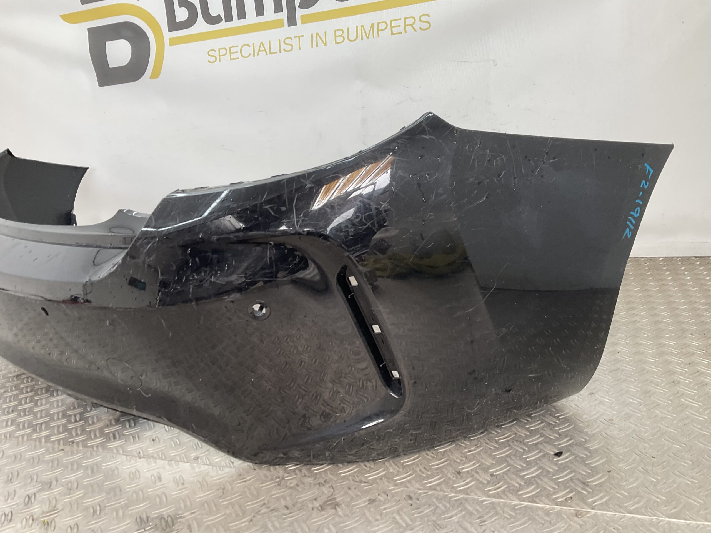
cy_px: 266
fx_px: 596
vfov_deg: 48.2
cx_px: 356
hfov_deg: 61.7
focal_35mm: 29
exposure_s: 1/120
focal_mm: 3
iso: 25
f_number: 1.8
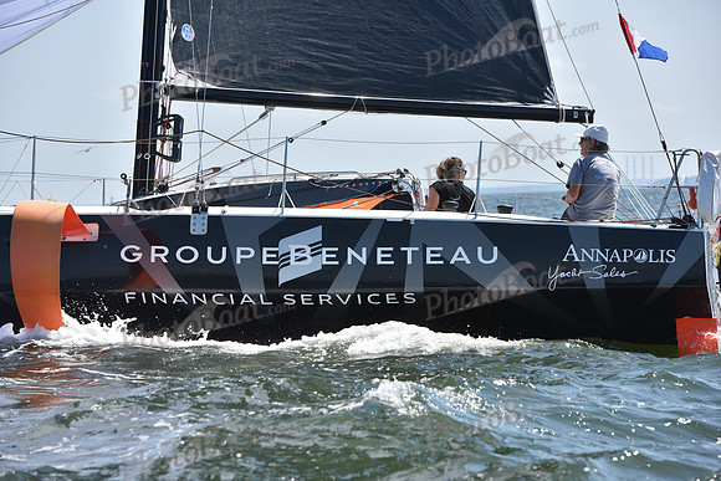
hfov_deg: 13.7
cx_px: 360
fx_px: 3005
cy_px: 240
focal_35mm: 150
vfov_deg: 9.2
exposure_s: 1/1250
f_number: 7.1
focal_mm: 150
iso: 320
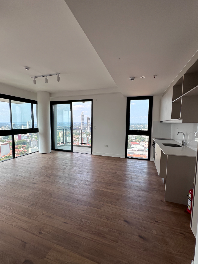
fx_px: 122
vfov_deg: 94.5
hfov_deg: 78.1
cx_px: 98
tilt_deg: -4.7
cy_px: 133
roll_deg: -0.8
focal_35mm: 16
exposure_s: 1/475
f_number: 2.2
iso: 40
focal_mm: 2.22
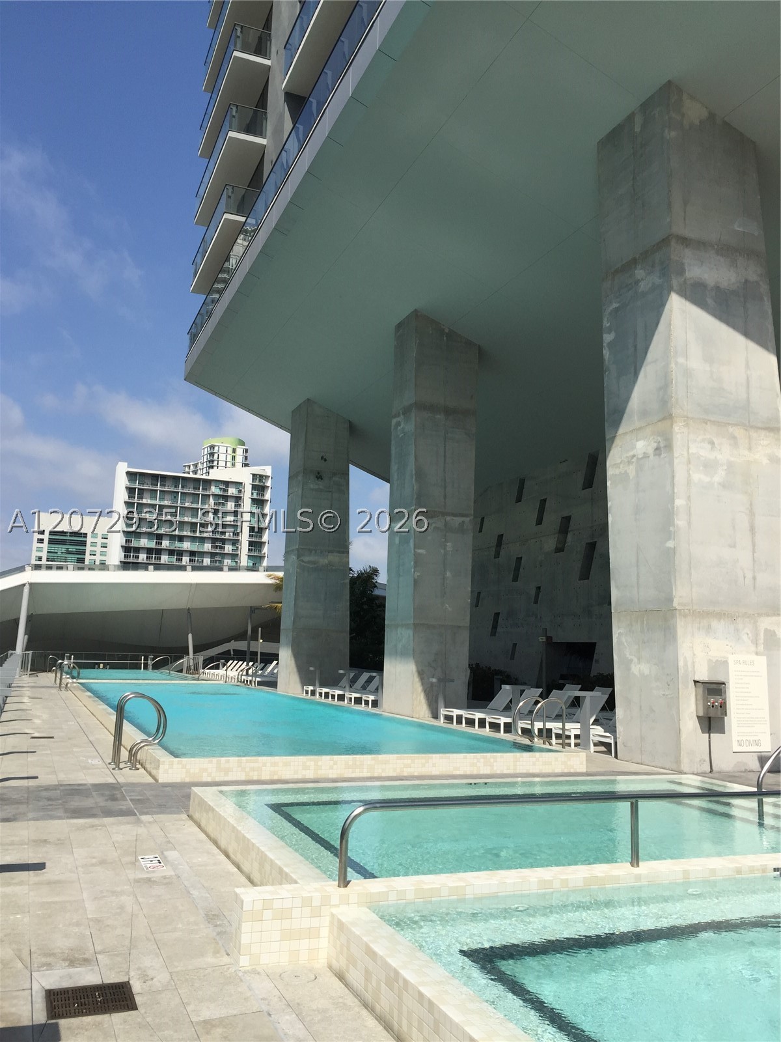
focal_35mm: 29
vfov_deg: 61.7
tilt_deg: +9.6
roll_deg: -1.6
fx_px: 872
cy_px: 521
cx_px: 390
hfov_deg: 48.2
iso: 32
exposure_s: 1/3300
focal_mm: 4.15
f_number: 2.2
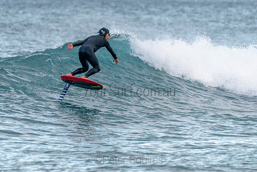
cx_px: 100
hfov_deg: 3.4
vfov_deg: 2.2
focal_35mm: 613
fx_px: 4375
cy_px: 74
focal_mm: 500
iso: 640
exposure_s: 1/1250
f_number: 5.6
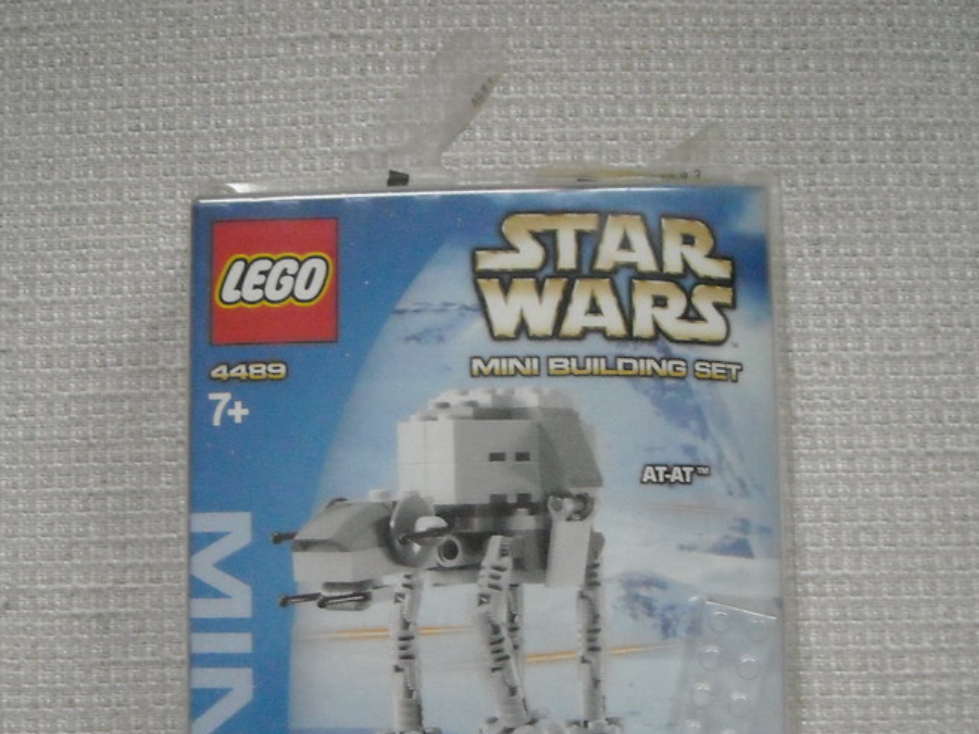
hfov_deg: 39.7
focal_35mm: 48
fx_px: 1358
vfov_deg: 30.0
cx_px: 479
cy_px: 492
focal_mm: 5.7
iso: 800
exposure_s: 1/38
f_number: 2.8
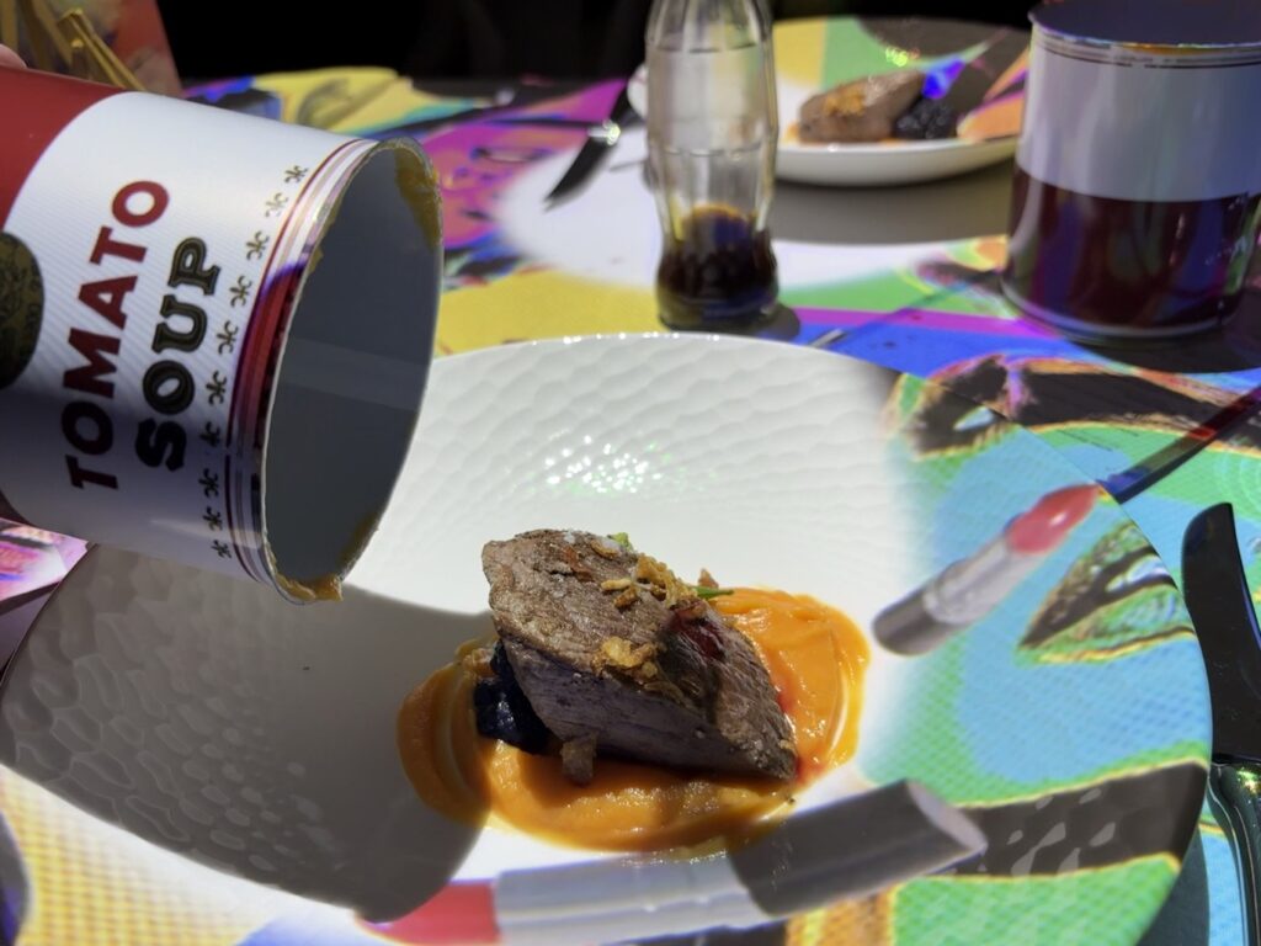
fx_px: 947
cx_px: 630
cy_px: 473
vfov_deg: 53.1
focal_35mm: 26
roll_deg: +2.3
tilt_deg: -33.8
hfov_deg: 67.3
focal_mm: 5.96
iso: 50
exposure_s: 1/120
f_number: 1.6
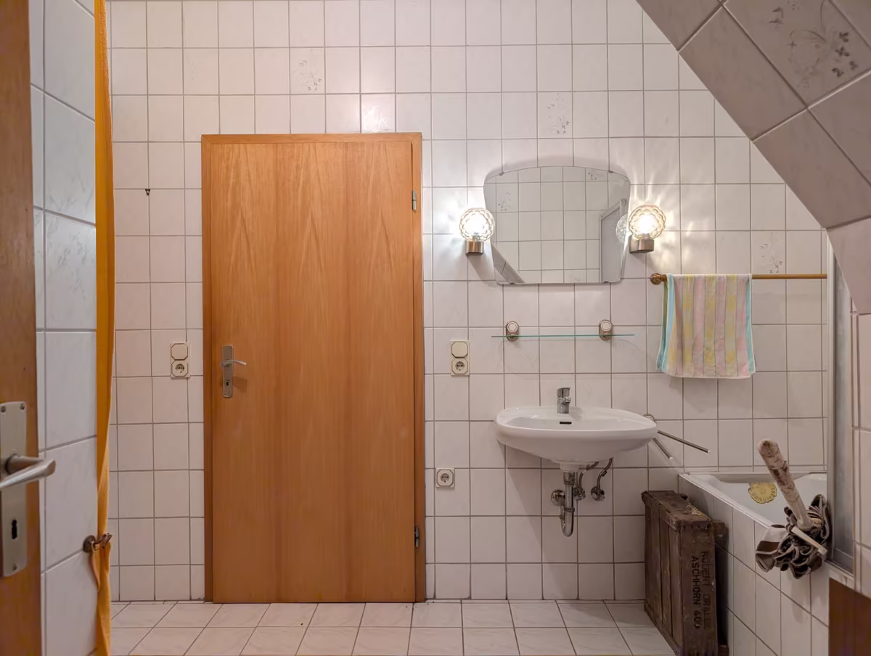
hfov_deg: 71.5
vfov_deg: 57.0
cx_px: 436
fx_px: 605
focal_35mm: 24
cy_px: 328
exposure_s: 1/90
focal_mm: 6.9
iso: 64
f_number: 1.68
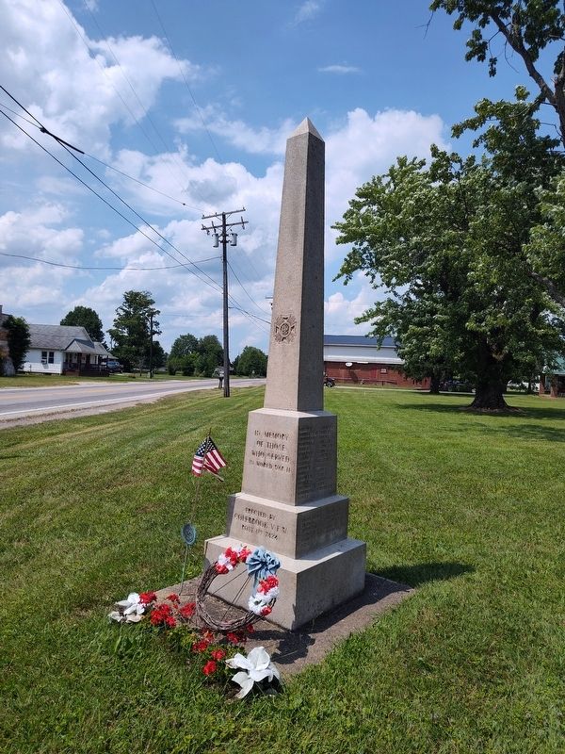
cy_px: 377
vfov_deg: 73.9
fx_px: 501
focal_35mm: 23
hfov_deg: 58.9
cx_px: 282
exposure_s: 1/2247
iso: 100
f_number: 1.8
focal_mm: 5.56
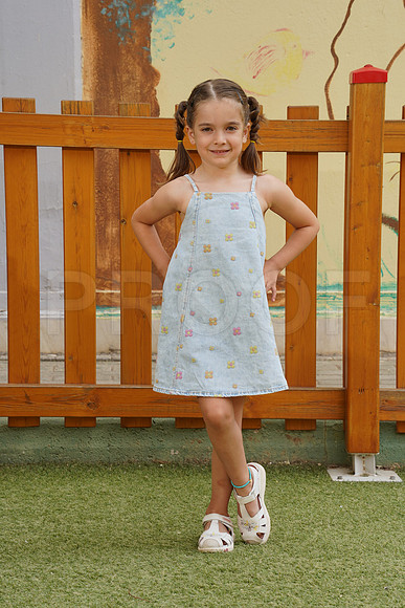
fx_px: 1906
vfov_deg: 18.1
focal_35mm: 113
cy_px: 304
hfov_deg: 12.1
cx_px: 202
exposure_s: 1/160
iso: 200
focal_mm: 113
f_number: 9
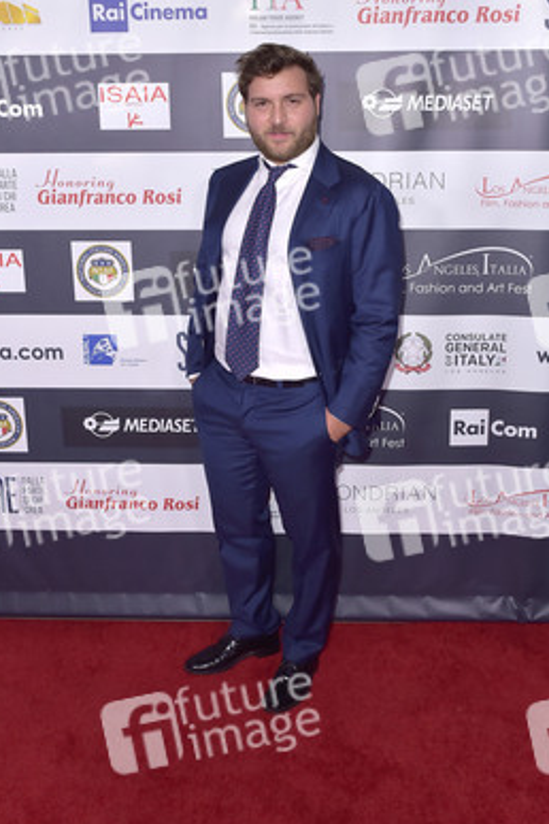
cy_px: 405
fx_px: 686
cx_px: 273
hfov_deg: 43.6
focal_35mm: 30
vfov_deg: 61.9
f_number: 6.3
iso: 500
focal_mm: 29
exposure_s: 1/320
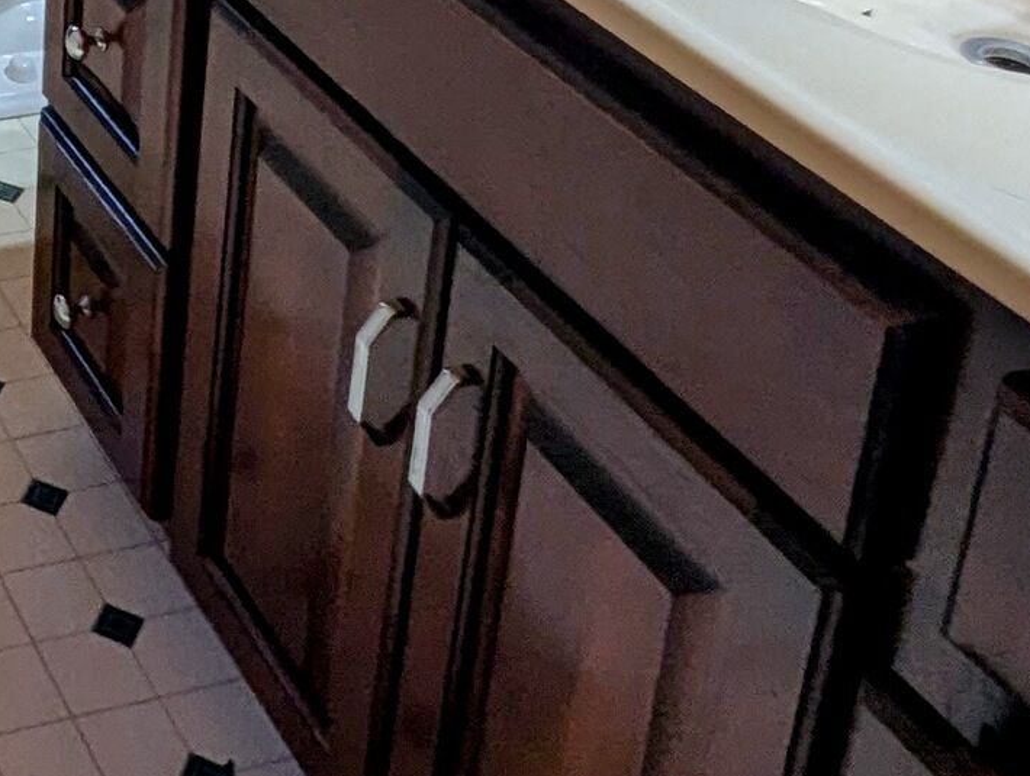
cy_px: -374
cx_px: -361
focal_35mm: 56
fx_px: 1669
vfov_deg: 21.9
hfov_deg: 27.6
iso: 54
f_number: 2.2
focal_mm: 1.95
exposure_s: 1/24
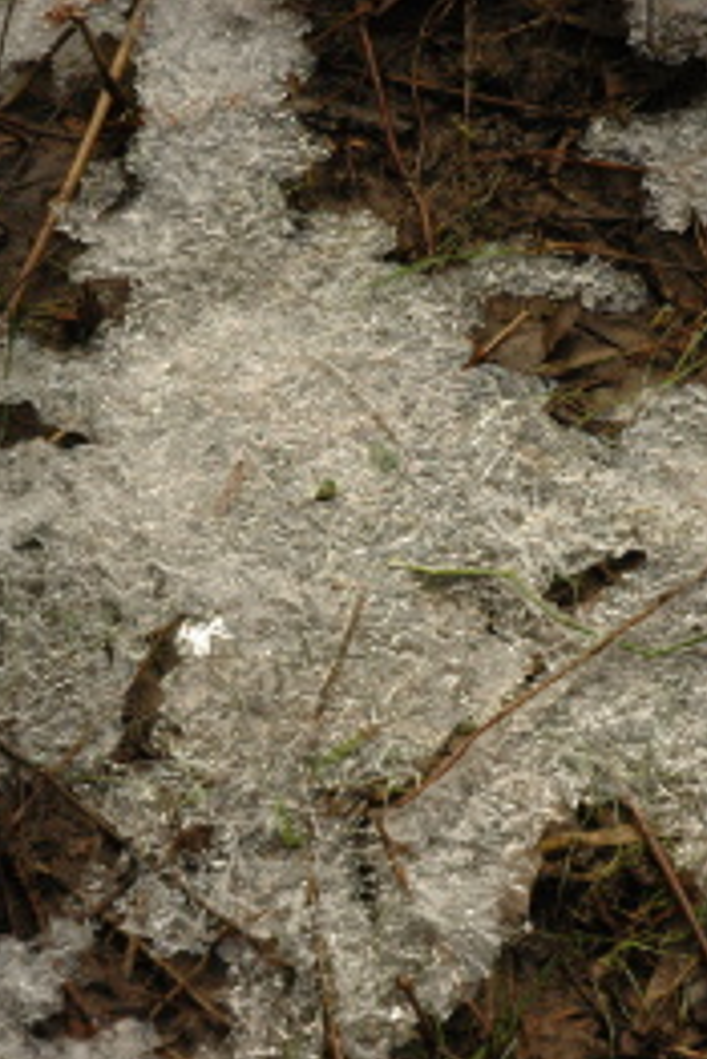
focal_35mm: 119
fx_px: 3501
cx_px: 356
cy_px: 534
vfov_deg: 17.2
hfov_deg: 11.5
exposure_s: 1/500
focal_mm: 52
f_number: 11
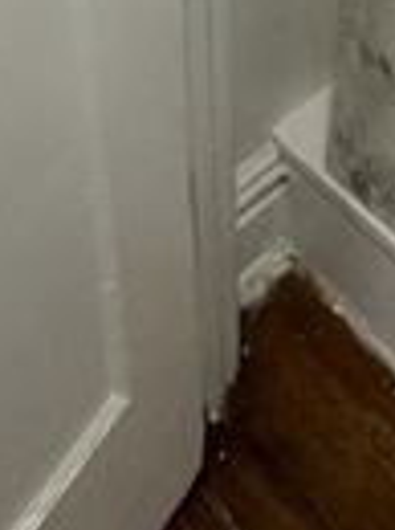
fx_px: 1099
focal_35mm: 72
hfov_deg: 20.0
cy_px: -491
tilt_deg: -19.2
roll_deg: +2.0
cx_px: 346
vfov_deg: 18.8
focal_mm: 2.22
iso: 320
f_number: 2.2
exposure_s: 1/60
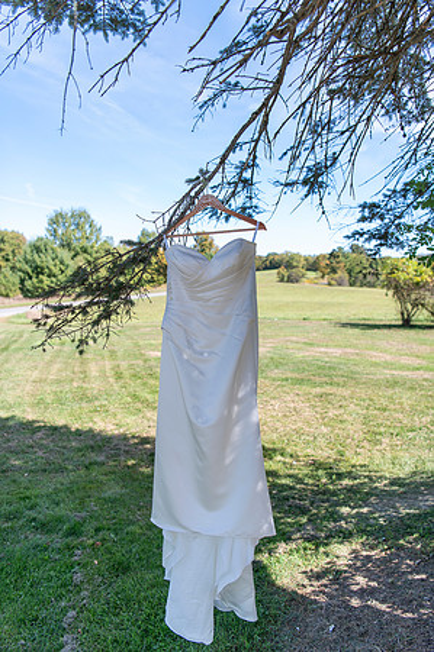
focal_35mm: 26
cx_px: 217
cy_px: 326
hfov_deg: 49.5
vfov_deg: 69.4
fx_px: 471
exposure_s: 1/500
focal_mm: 26
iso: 100
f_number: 2.8
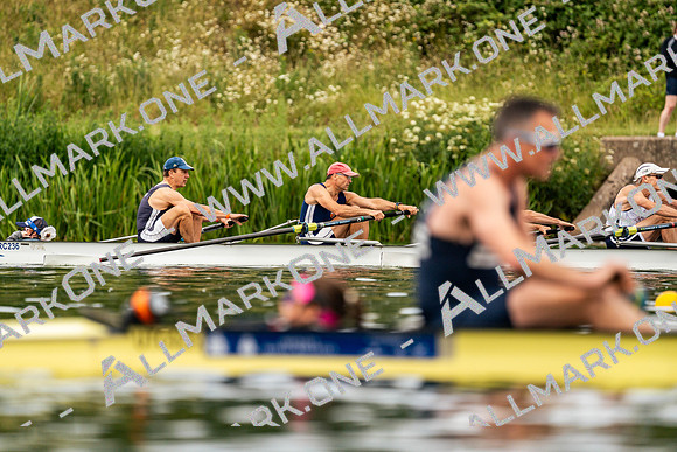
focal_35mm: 547
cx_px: 338
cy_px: 226
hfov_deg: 3.8
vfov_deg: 2.5
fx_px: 10289
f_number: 6.3
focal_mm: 547
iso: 400
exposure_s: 1/2000
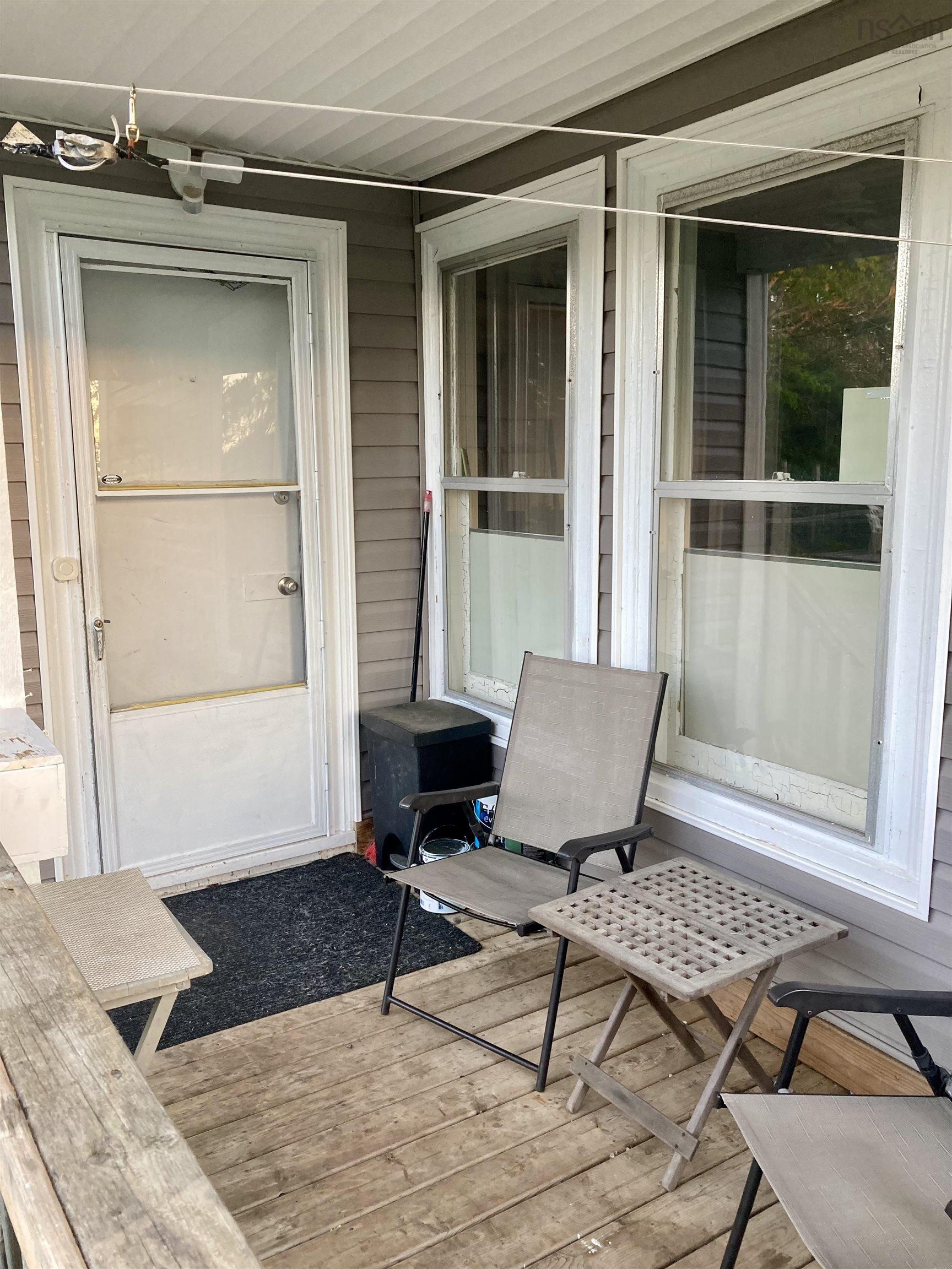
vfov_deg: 63.4
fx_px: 1027
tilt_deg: -9.7
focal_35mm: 28
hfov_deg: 49.7
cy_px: 634
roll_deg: -0.6
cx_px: 476
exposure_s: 1/78
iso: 80
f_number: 1.8
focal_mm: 3.99
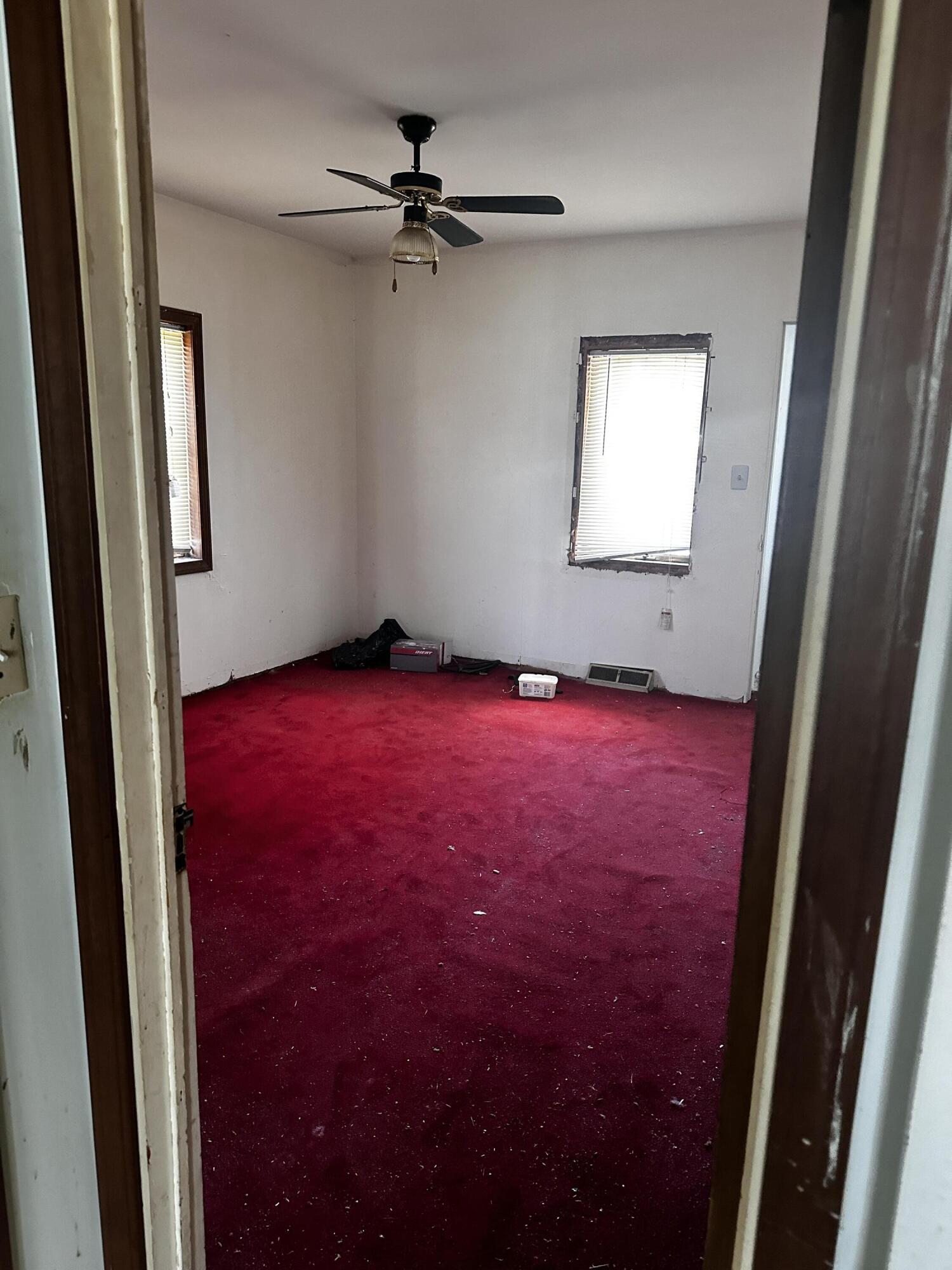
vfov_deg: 71.6
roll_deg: -1.8
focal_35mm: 24
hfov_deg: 56.8
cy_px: 635
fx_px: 880
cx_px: 476
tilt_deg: -13.6
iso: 500
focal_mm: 6.86
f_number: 1.78
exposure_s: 1/60
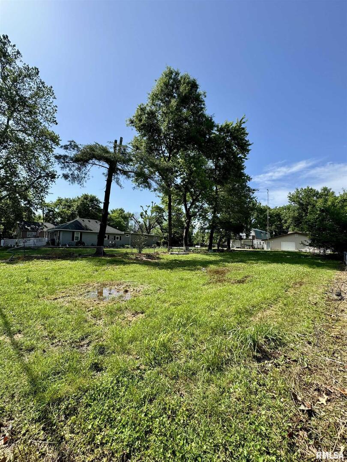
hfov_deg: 85.7
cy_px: 231
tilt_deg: +3.1
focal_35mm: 14
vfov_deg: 102.1
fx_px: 187
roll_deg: -1.7
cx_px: 174
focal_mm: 2.22
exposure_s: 1/1063
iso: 50
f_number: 2.2
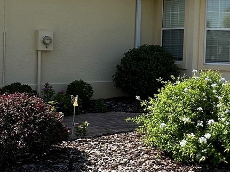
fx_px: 345
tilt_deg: -2.2
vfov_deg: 27.9
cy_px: 64
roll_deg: -2.2
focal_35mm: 52
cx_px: 189
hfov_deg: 35.4
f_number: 2.2
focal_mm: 2.22
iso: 40
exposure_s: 1/1195
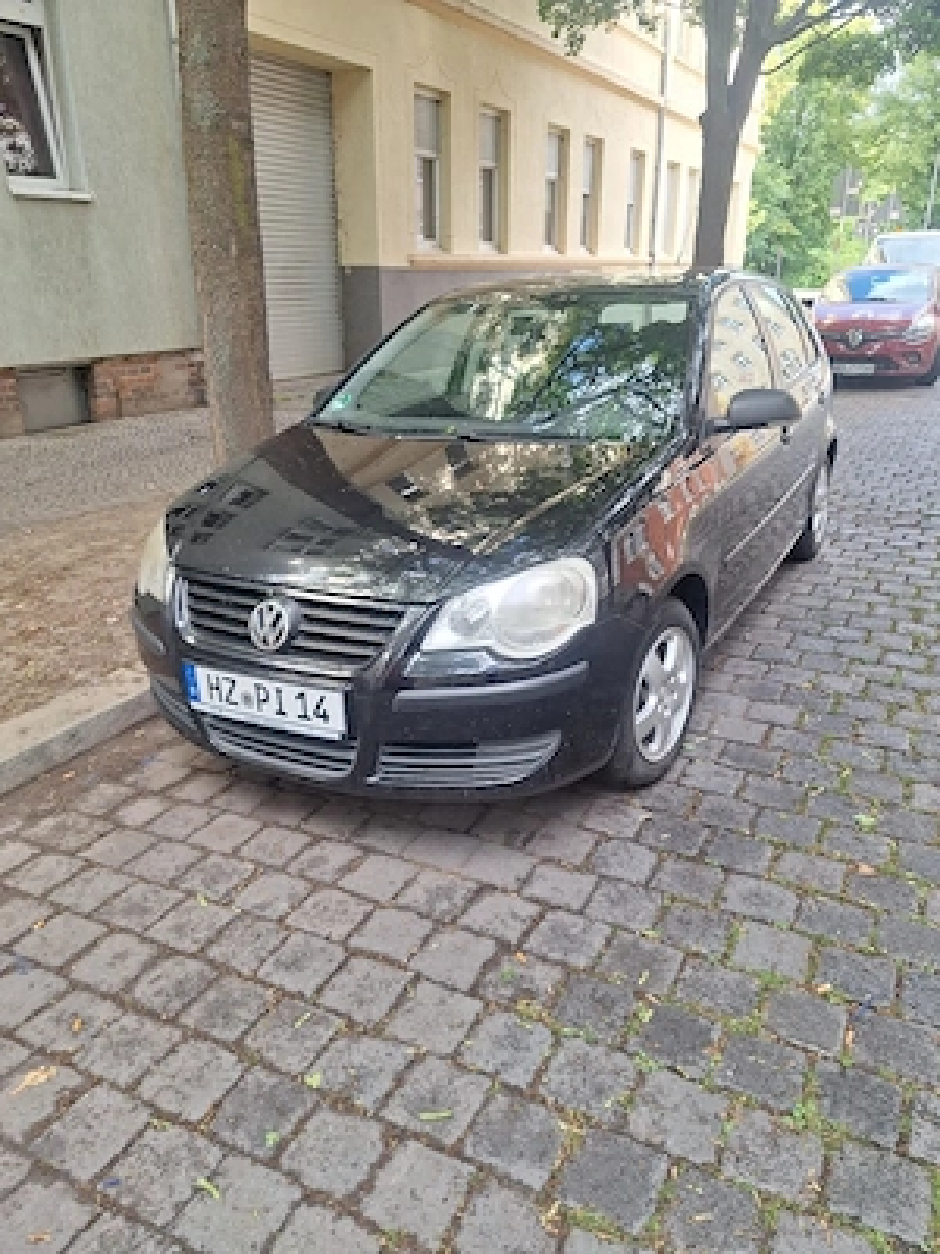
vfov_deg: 73.9
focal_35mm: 23
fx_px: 833
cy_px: 627
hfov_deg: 58.9
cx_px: 470
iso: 40
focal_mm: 5.54
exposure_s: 1/125
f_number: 1.8
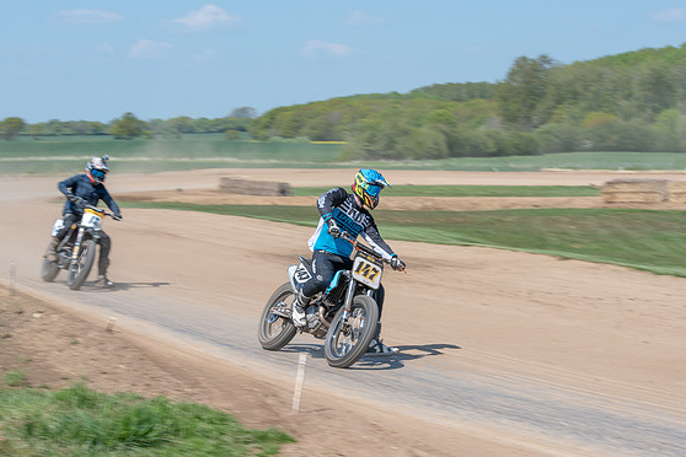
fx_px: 1905
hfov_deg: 20.4
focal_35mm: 100
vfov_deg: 13.7
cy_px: 269
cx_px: 367
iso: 100
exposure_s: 1/160
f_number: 8
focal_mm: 78
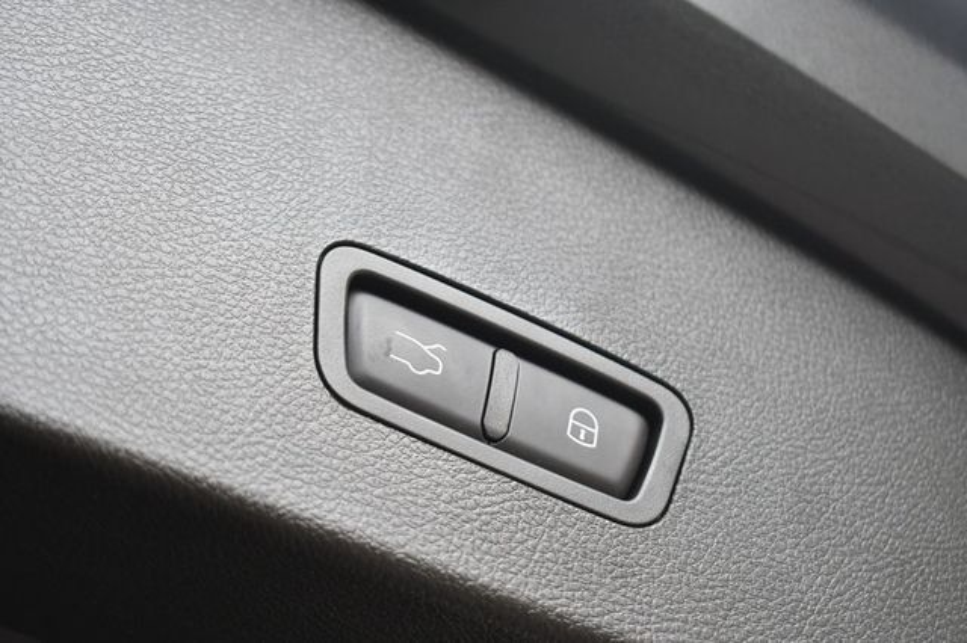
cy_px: 322
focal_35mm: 72
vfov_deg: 18.9
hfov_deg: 28.1
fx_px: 1933
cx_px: 484
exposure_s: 1/125
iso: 1000
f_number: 5.3
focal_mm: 48
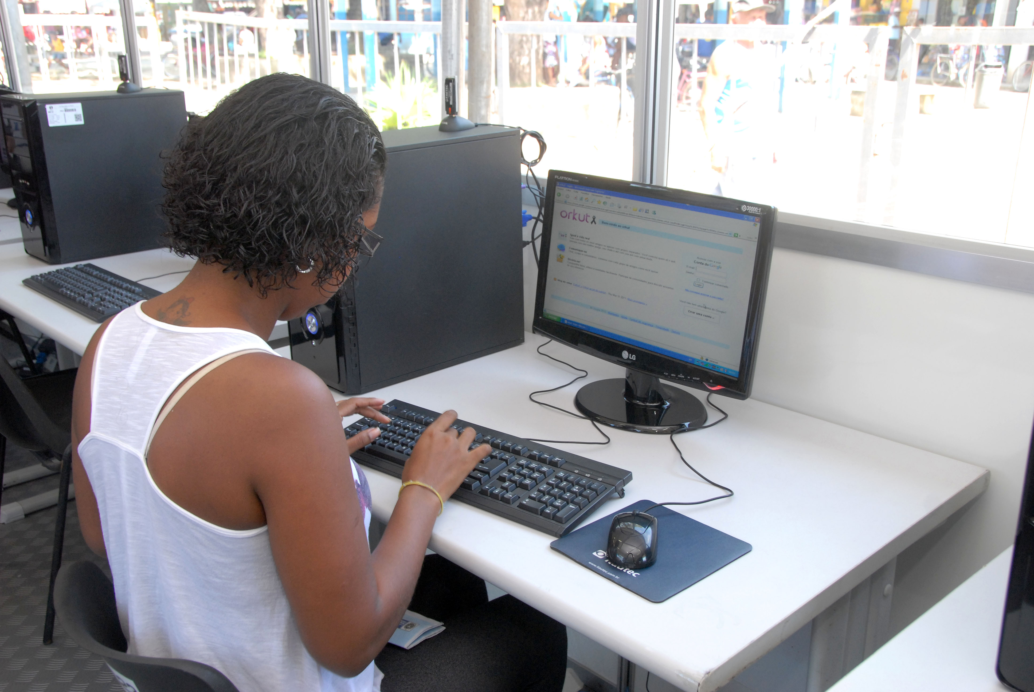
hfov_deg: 53.1
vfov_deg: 37.0
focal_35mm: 36
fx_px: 1035
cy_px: 346
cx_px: 517
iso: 500
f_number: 6.3
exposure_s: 1/60
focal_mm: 24
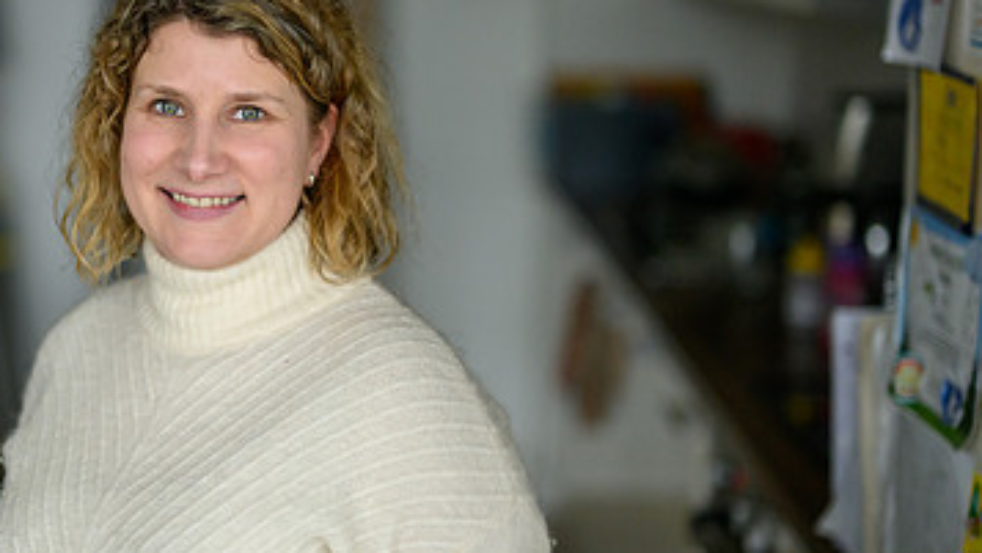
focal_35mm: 85
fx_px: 2214
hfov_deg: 24.7
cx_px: 228
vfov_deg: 14.2
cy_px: 243
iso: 1600
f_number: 1.2
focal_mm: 50
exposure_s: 1/400
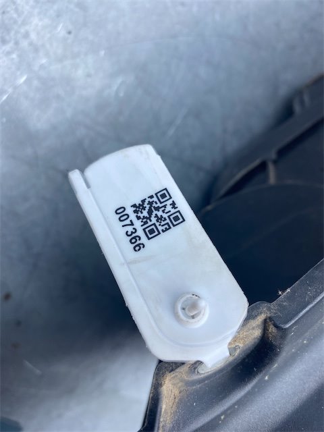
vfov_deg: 67.3
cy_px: 216
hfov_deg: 53.1
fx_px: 324
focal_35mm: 26
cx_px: 162
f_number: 1.8
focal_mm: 4.25
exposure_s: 1/417
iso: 32
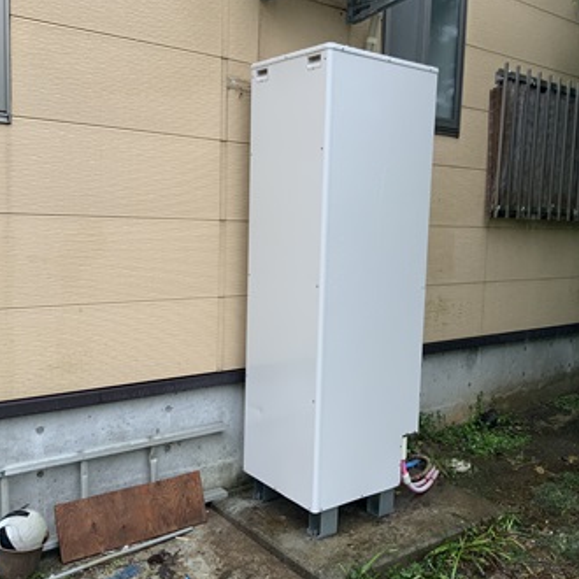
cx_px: 318
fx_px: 662
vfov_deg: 47.2
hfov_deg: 47.2
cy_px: 290
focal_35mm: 35
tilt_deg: -4.6
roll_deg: -2.5
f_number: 1.8
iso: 64
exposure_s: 1/60
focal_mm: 3
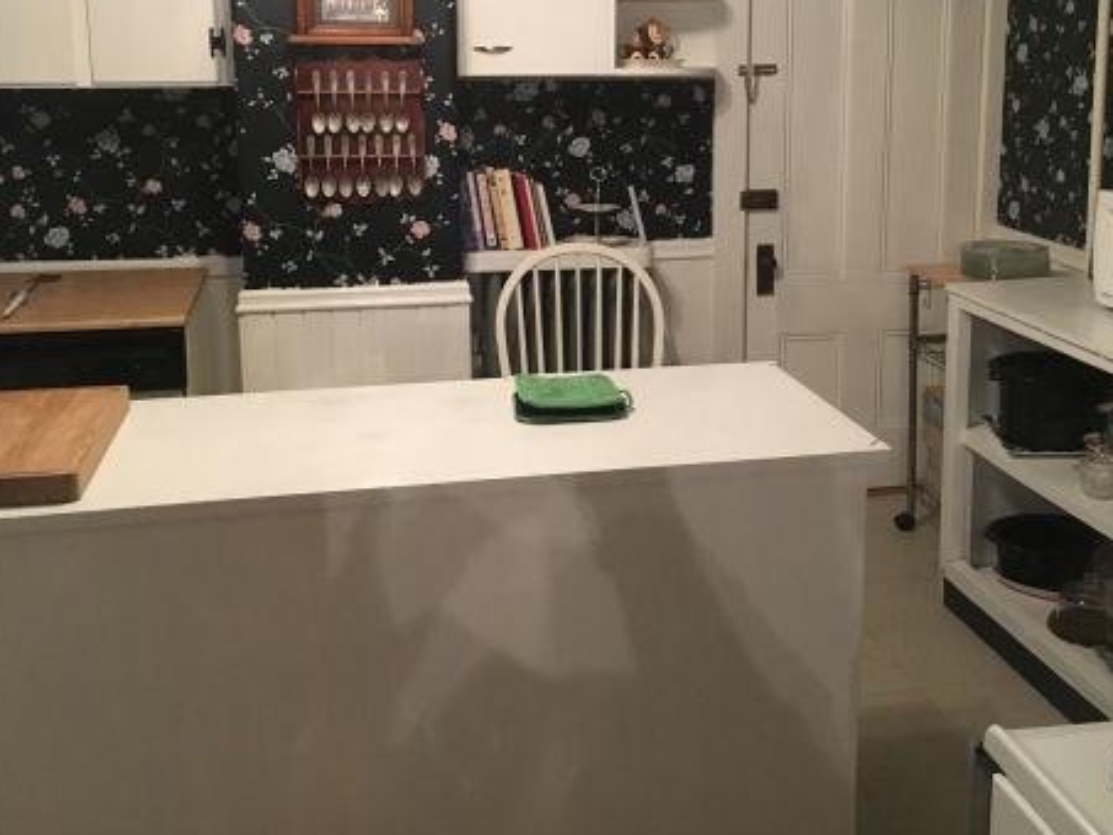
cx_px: 612
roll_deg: +0.6
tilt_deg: -9.5
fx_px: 1319
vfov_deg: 34.7
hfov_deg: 45.7
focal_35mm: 41
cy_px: 250
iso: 250
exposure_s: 1/15
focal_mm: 4.15
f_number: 2.2
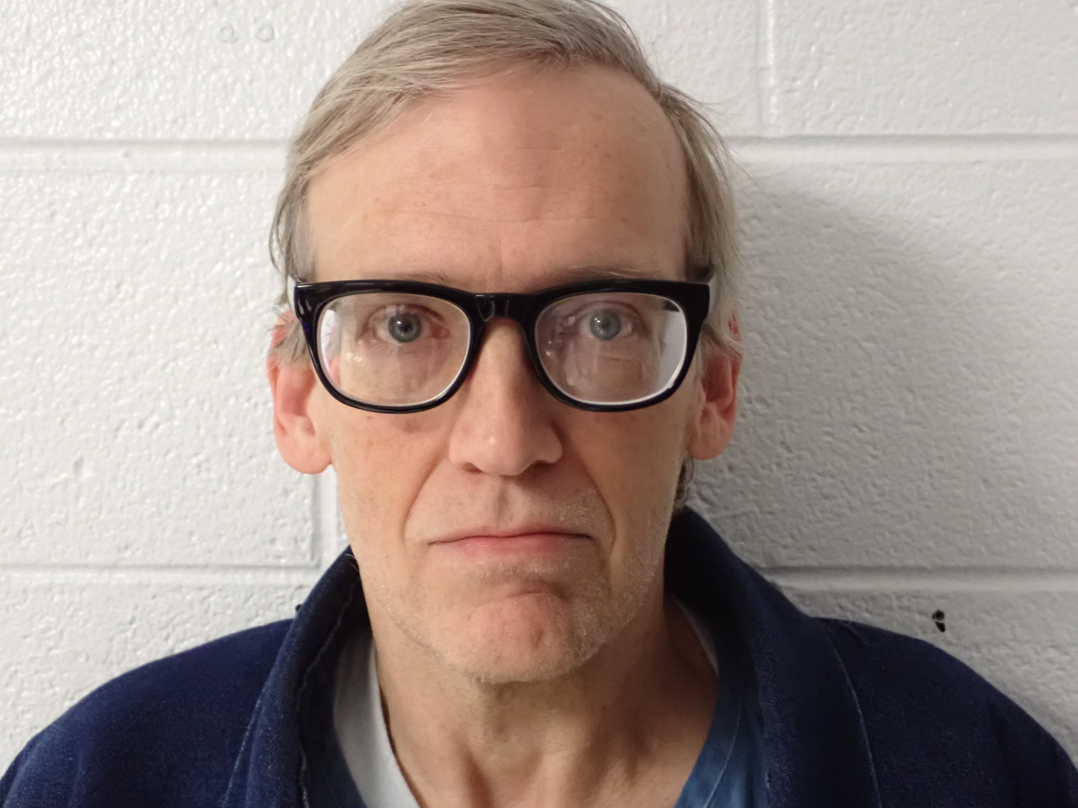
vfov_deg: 27.0
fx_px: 1682
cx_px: 539
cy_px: 404
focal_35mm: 54
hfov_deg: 35.5
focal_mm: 9.65
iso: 1600
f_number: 3.3
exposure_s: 1/40
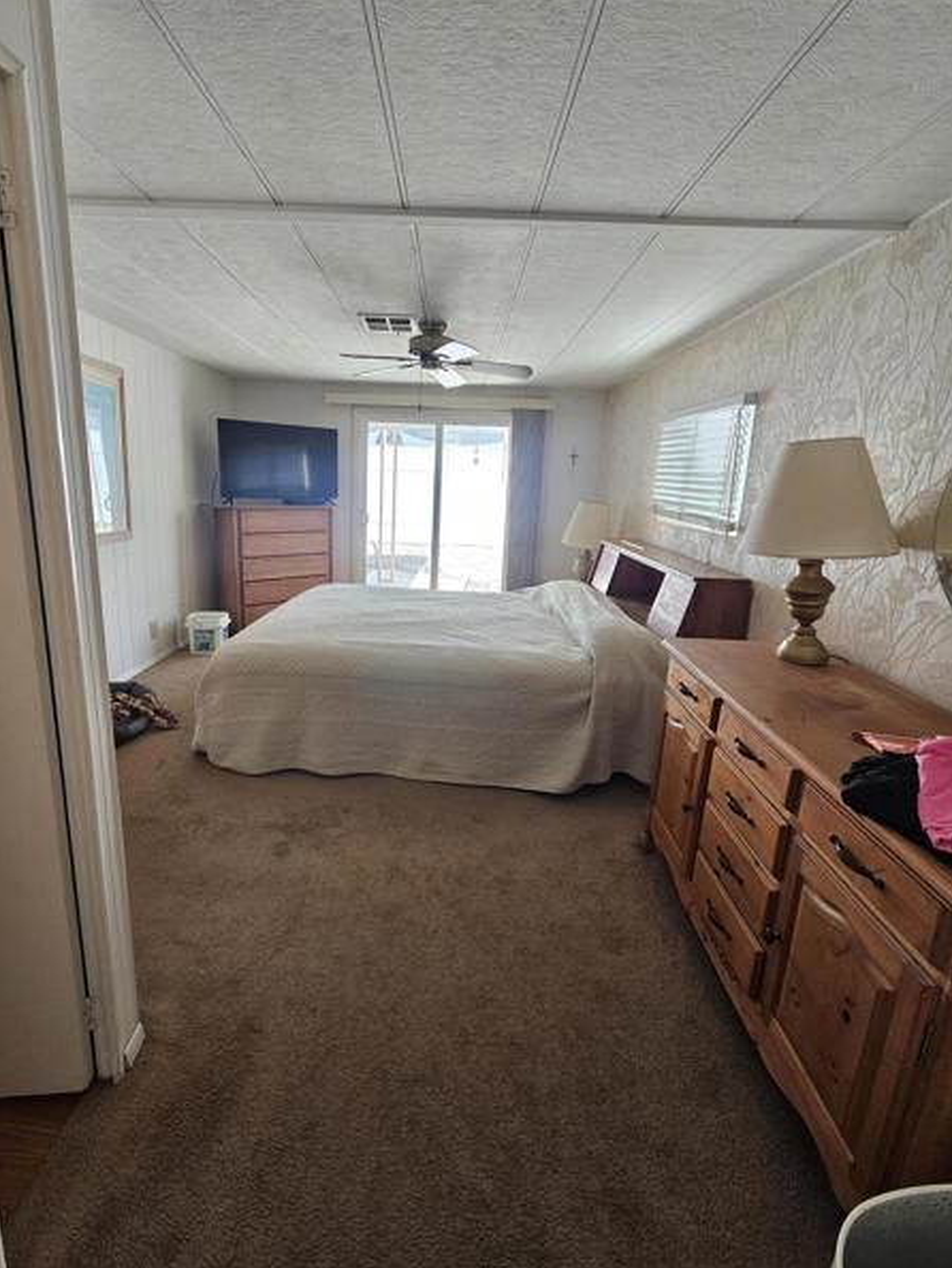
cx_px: 442
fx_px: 513
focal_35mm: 14
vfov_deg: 101.9
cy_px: 591
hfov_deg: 85.6
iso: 64
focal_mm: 2.2
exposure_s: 1/60
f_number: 2.2
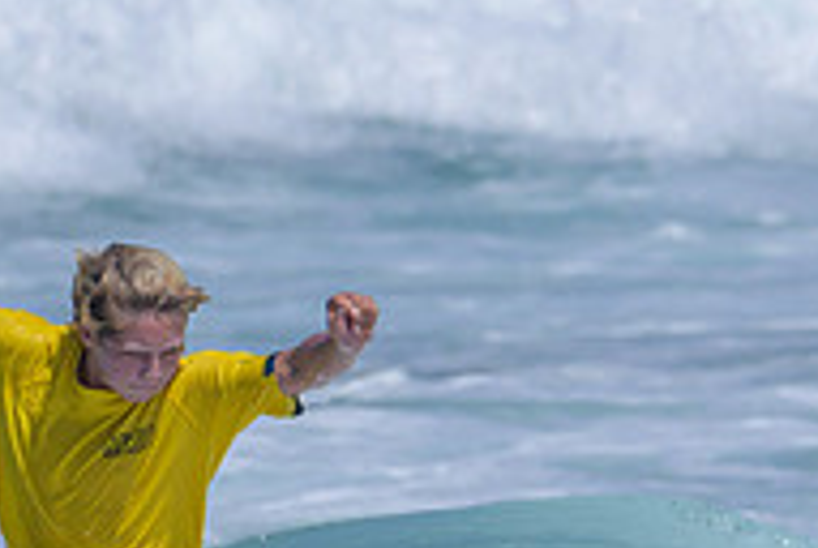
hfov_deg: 1.1
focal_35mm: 1843
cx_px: 281
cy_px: 859
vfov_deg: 0.7
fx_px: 41941
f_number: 11
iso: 450
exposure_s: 1/2000
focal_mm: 450
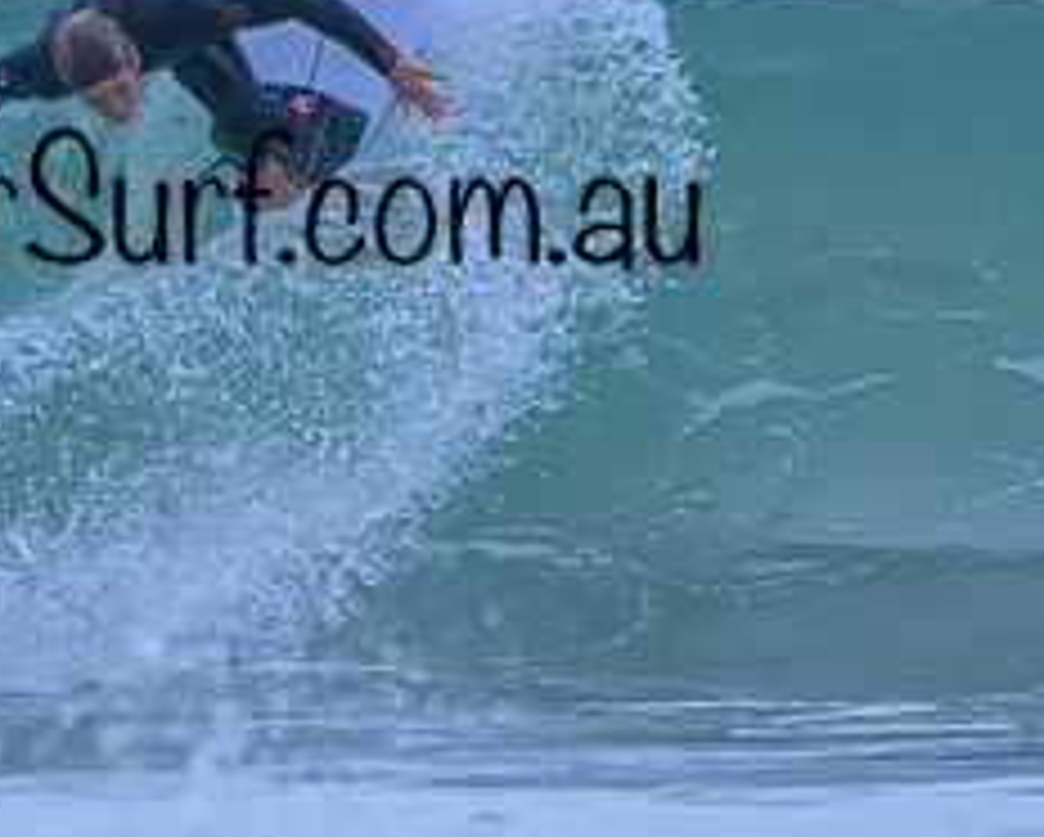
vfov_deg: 0.7
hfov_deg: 0.9
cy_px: 160
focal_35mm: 2109
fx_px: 65219
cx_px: 225
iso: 20000
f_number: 11
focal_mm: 900
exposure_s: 1/500
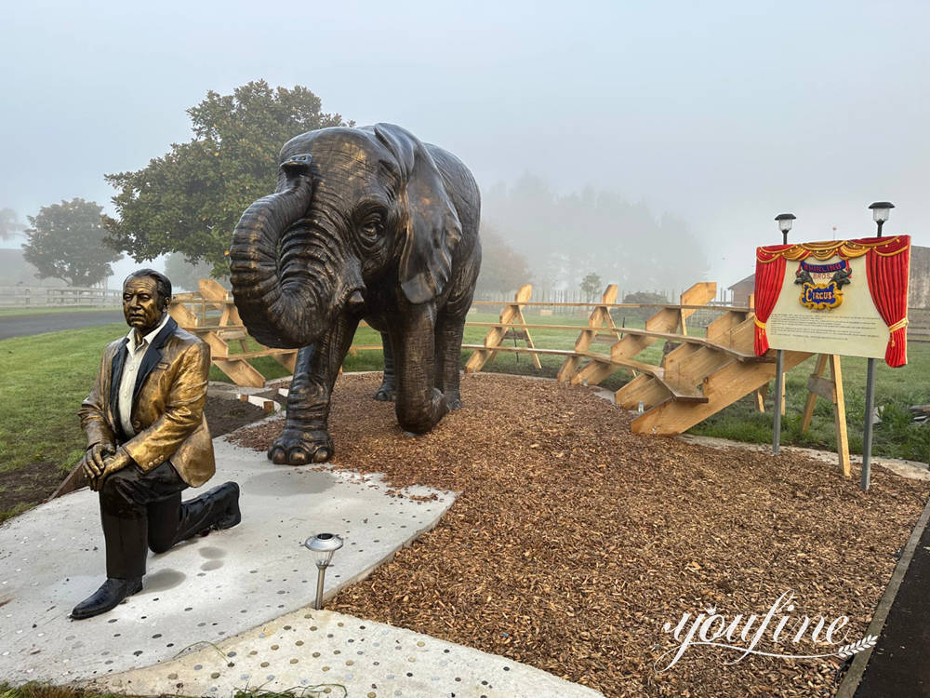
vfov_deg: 56.8
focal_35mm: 24
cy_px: 349
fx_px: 645
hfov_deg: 71.6
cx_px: 465
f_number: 1.78
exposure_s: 1/501
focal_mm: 6.86
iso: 80
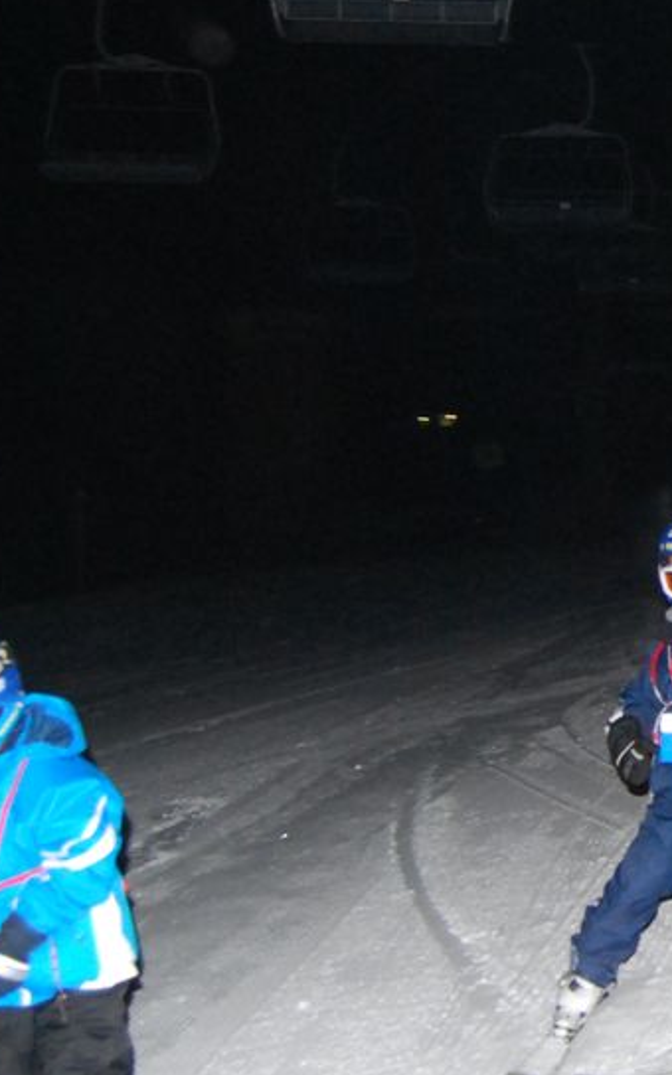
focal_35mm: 81
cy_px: 400
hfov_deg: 14.8
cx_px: 1046
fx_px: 2374
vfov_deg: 25.4
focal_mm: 18
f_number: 3.5
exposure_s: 1/60
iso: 900
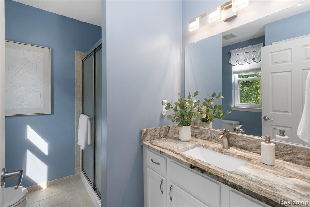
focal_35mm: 17
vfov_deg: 70.5
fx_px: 146
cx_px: 155
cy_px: 104
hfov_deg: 93.3
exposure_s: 1/60
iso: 320
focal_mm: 17
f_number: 9
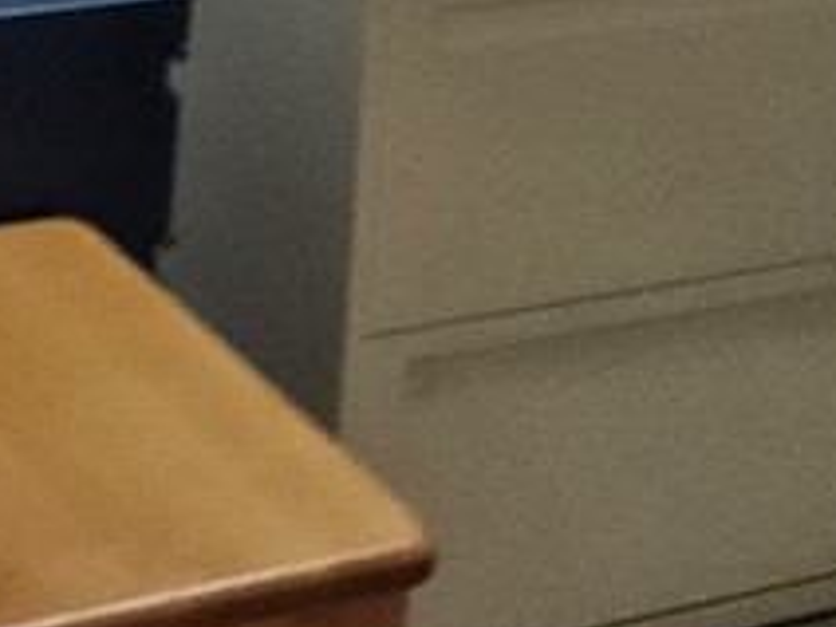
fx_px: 2681
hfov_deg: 16.6
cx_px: -304
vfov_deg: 11.5
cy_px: -765
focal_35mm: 111
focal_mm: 5.4
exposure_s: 1/120
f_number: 1.8
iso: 800
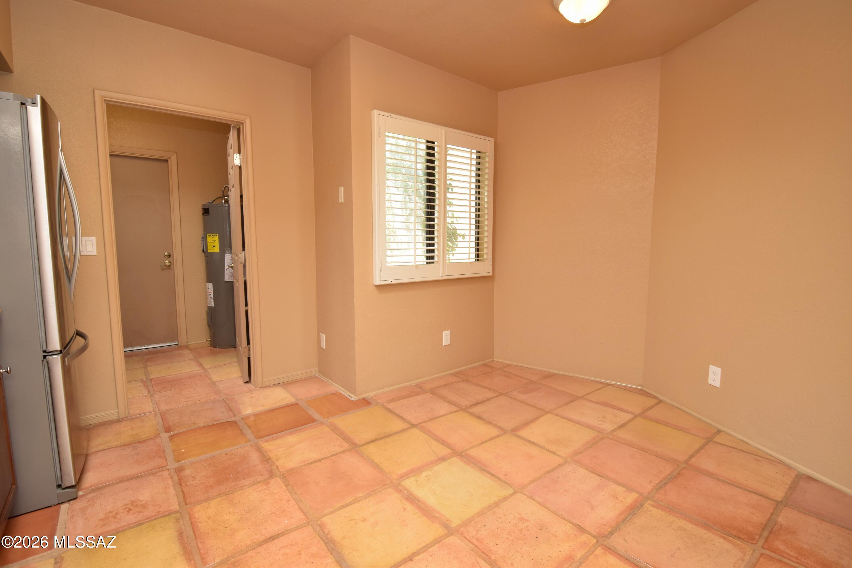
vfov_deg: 72.1
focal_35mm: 16
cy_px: 284
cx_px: 426
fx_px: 390
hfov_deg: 95.0
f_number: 9
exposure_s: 1/25
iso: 400
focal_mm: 11
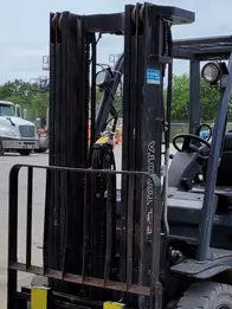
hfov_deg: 20.2
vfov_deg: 26.6
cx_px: 136
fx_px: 652
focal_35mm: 73
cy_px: 185
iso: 40
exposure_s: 1/3687
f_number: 1.8
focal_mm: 5.4
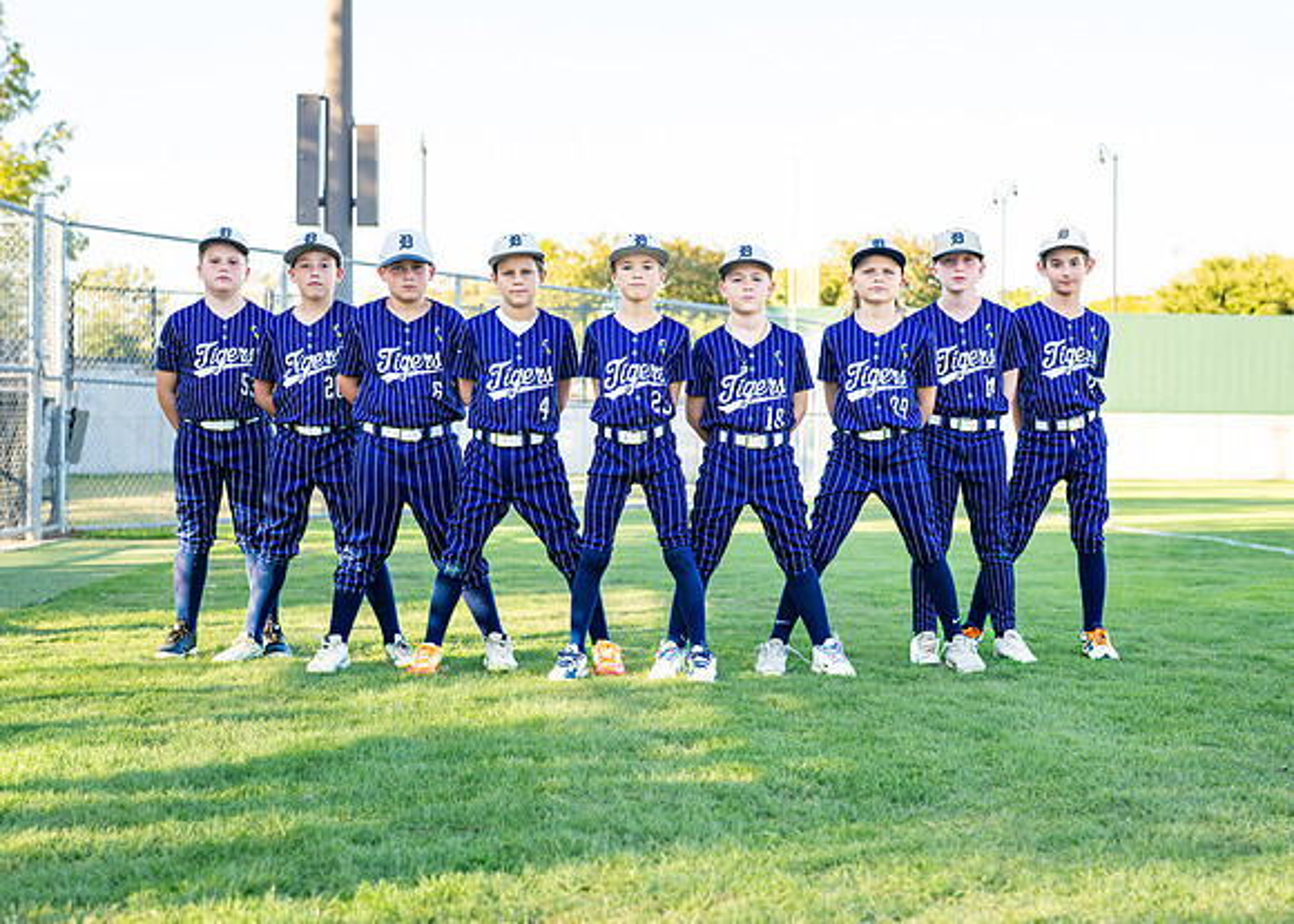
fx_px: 2102
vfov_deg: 24.8
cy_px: 448
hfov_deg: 34.2
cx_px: 645
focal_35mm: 57
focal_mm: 50
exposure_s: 1/400
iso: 250
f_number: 3.5
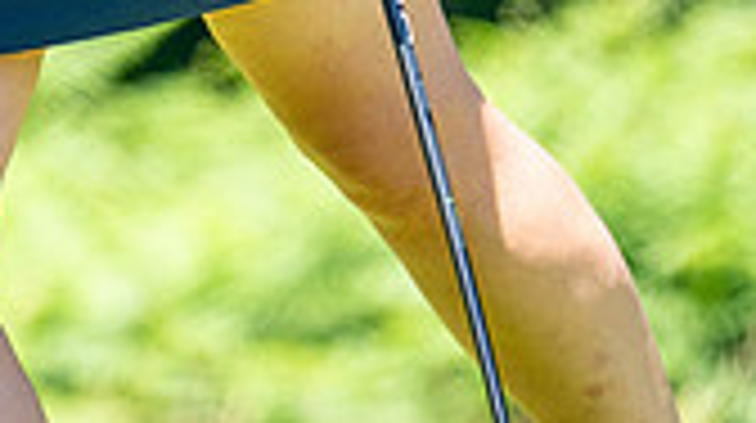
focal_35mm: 1628
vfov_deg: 0.7
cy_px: -392
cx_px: -117
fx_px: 32594
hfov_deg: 1.3
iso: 320
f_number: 5
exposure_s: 1/800
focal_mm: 300
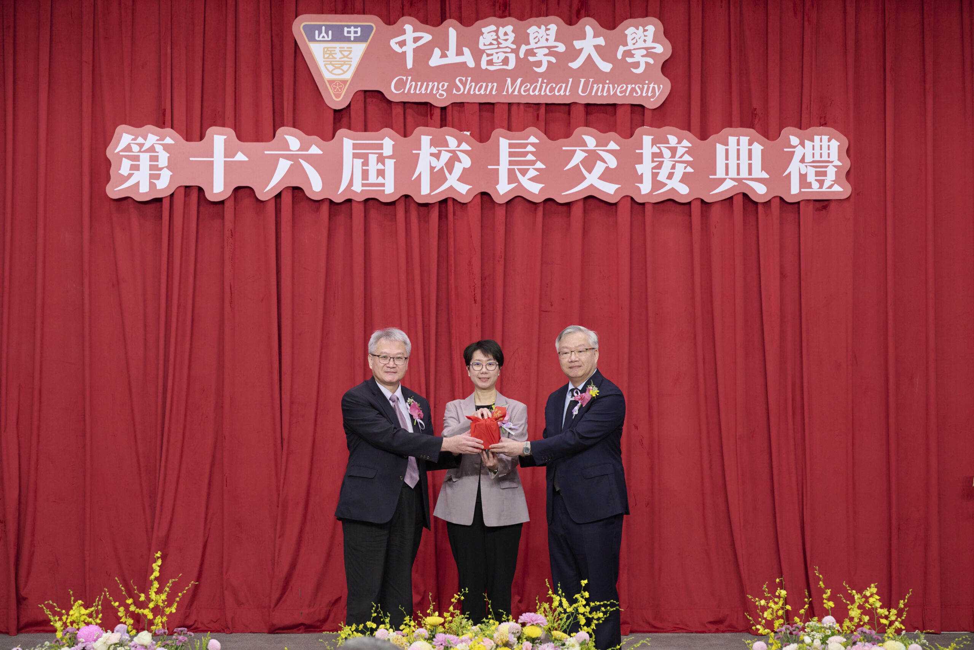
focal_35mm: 70
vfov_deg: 19.5
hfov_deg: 28.8
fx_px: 1894
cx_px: 487
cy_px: 325
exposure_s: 1/200
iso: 2000
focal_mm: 70
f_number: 4
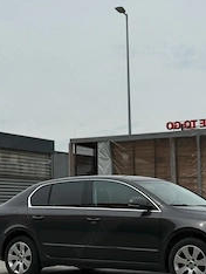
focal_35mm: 82
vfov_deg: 23.8
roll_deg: +1.0
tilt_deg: +5.8
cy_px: 148
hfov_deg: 18.0
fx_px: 649
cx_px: 133
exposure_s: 1/8772
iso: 64
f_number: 1.78
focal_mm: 6.76
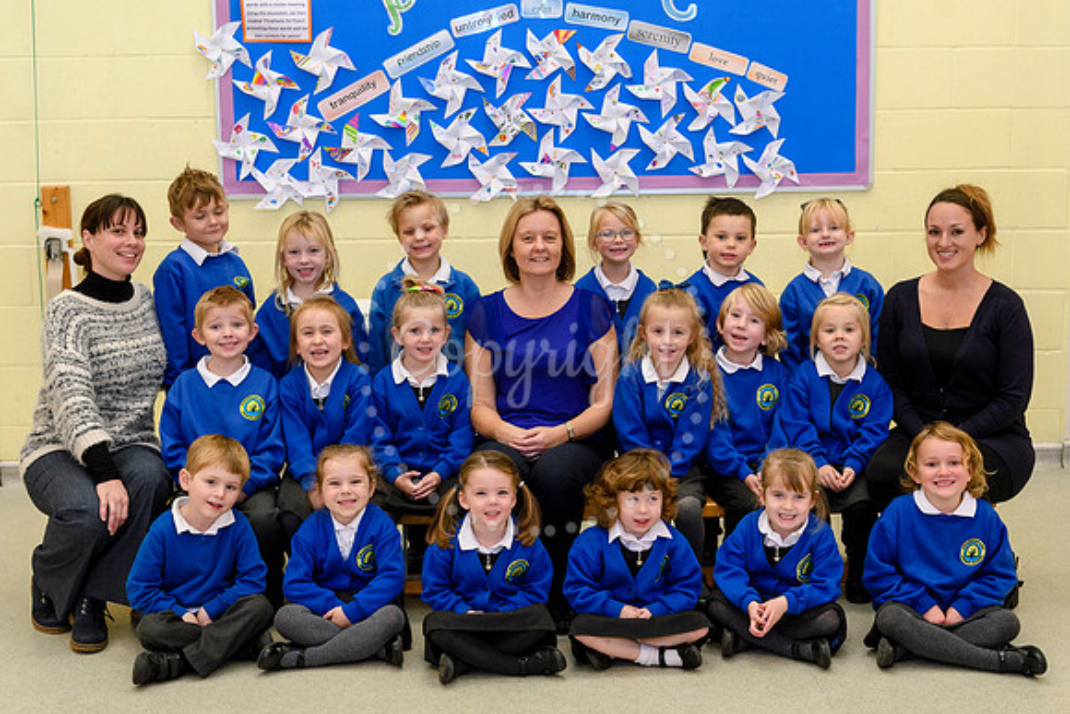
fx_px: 1631
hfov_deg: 36.3
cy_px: 324
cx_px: 565
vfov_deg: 24.7
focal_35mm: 55
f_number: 5.6
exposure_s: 1/100
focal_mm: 32
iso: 800
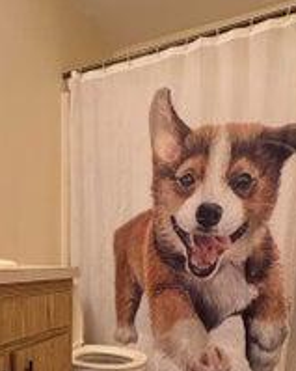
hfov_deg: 43.3
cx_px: 78
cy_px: 296
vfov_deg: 50.9
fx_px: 362
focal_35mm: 33
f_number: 2.2
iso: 640
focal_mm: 2.22
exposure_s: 1/60
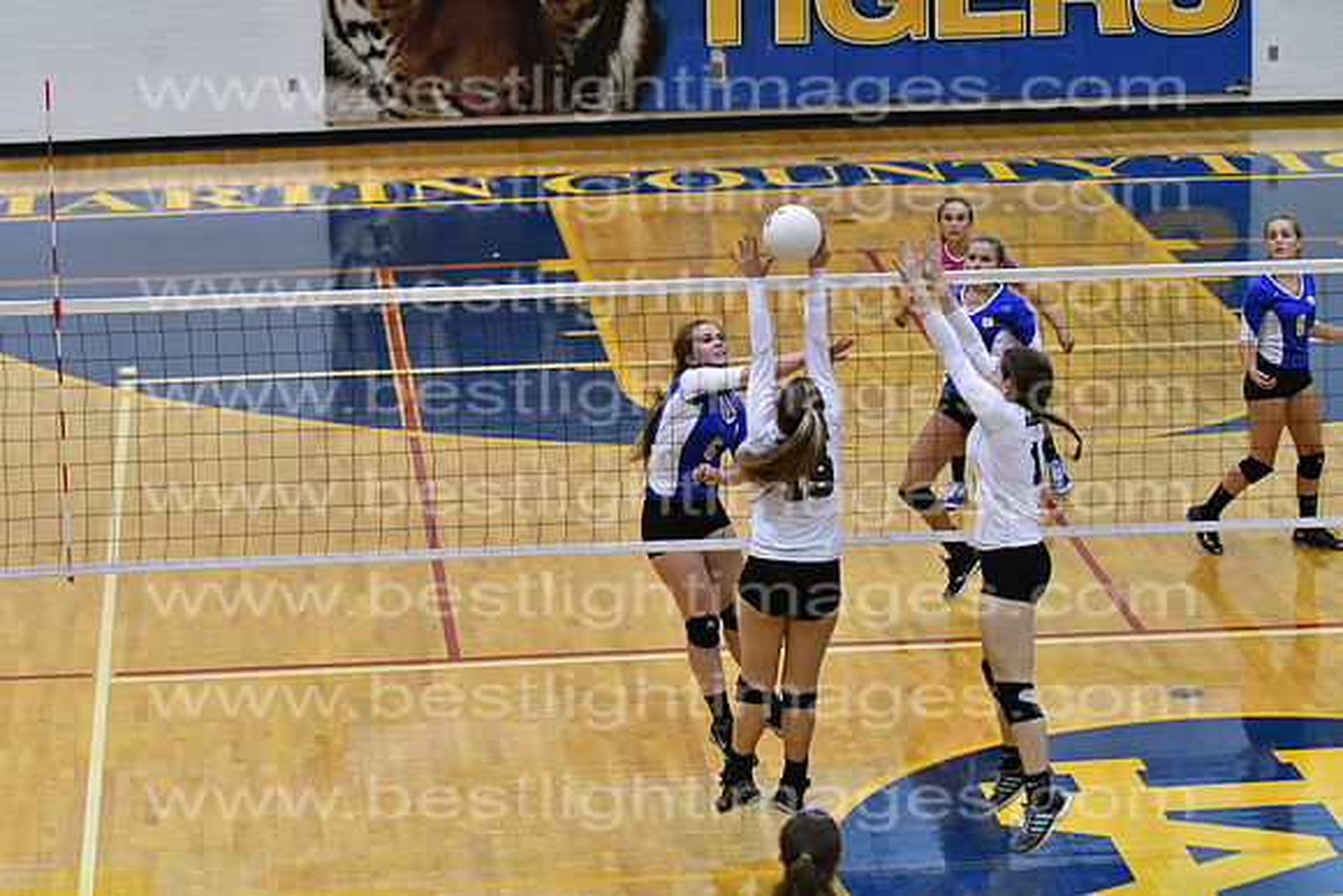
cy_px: 448
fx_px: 7836
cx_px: 672
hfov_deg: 9.8
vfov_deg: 6.5
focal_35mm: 210
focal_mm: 140
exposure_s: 1/640
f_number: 4
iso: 8000
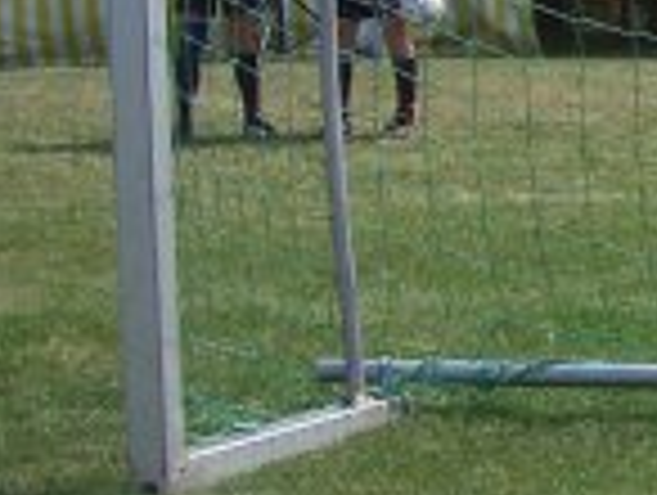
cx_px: 1341
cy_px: 108
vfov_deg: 9.7
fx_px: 2909
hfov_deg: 11.5
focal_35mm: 153
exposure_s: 1/640
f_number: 4.3
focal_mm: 5.8
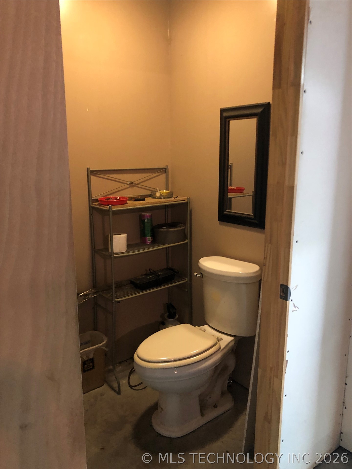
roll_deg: +2.7
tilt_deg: -13.7
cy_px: 234
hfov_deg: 49.7
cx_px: 176
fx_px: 380
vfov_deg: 63.4
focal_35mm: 28
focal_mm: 3.99
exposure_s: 1/9
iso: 100
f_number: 1.8
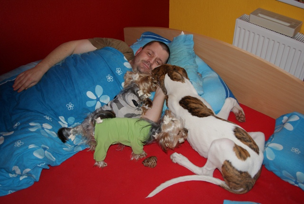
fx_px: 330
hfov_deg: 49.5
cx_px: 152
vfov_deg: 34.3
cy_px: 102
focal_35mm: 39
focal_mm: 26
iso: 400
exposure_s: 1/60
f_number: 5.6
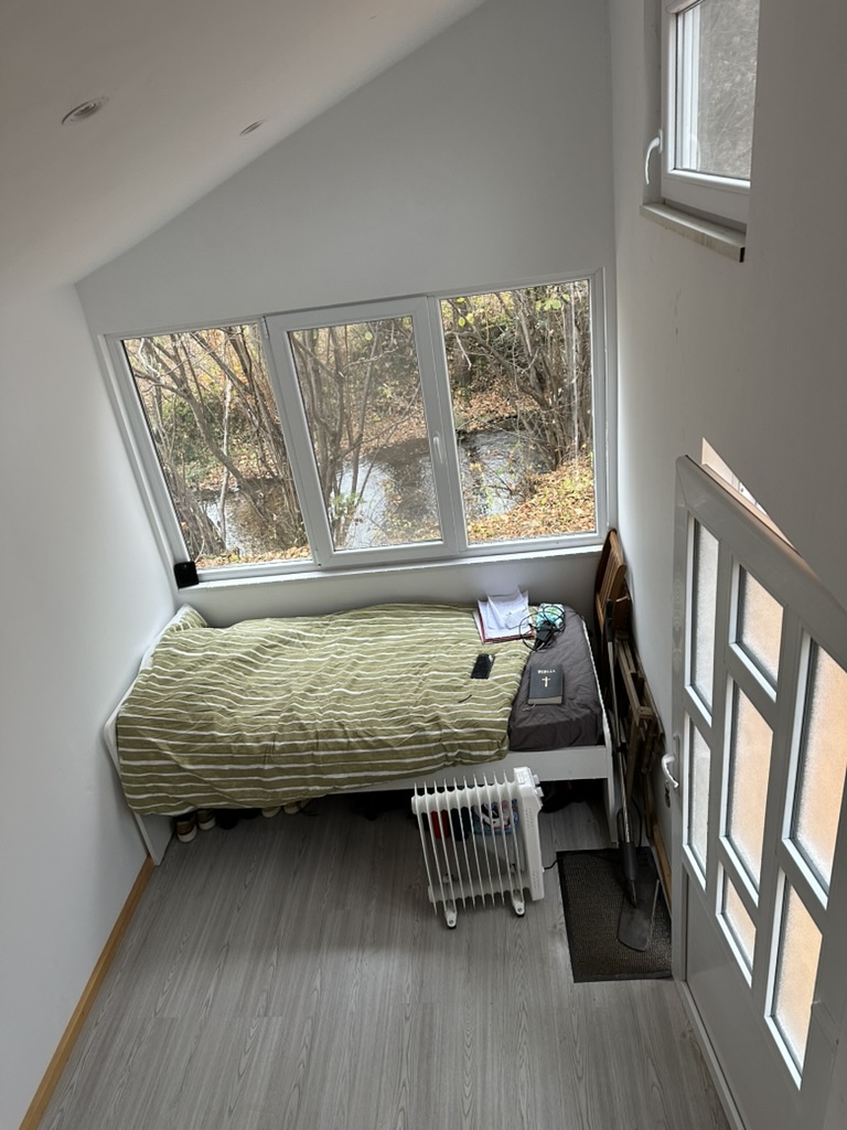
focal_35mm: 24
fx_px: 783
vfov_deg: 71.6
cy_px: 565
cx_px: 424
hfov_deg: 56.8
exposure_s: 1/98
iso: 250
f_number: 1.78
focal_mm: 6.86
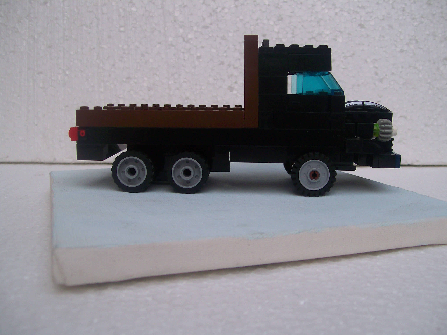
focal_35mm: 36
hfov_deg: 51.4
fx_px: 465
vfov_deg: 39.7
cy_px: 168
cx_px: 224
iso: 80
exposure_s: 1/155
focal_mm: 6
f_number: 2.7
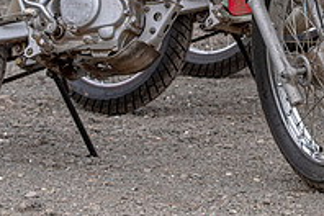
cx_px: 301
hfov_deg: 10.0
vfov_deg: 6.6
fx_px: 1845
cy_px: -86
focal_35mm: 205
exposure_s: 1/320
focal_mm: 70
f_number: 6.3
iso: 320
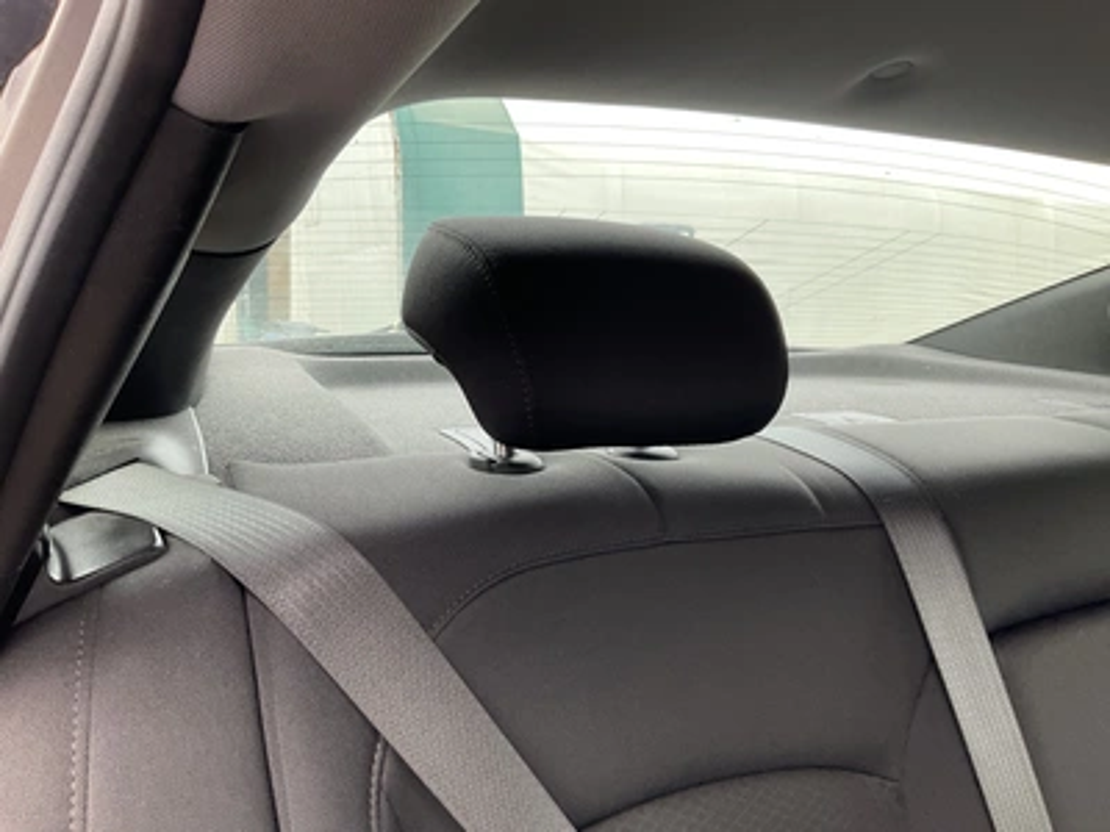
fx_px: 930
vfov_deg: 48.2
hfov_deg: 61.7
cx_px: 555
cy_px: 416
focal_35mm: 29
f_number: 1.8
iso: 20
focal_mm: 3
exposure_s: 1/122
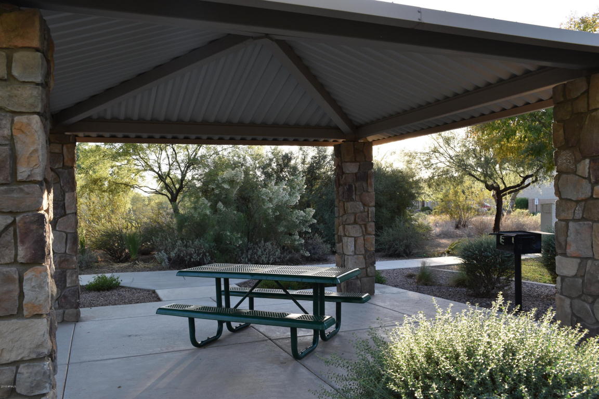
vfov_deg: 43.6
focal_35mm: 30
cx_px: 300
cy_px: 200
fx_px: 499
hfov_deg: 61.9
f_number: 7.1
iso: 400
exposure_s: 1/200
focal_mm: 20
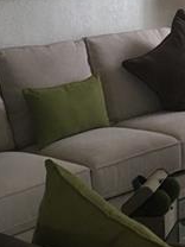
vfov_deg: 18.1
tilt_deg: -4.9
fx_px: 762
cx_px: 299
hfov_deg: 12.9
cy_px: 25
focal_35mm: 107
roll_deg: -0.2
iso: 125
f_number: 2.2
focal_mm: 4.15
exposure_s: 1/33
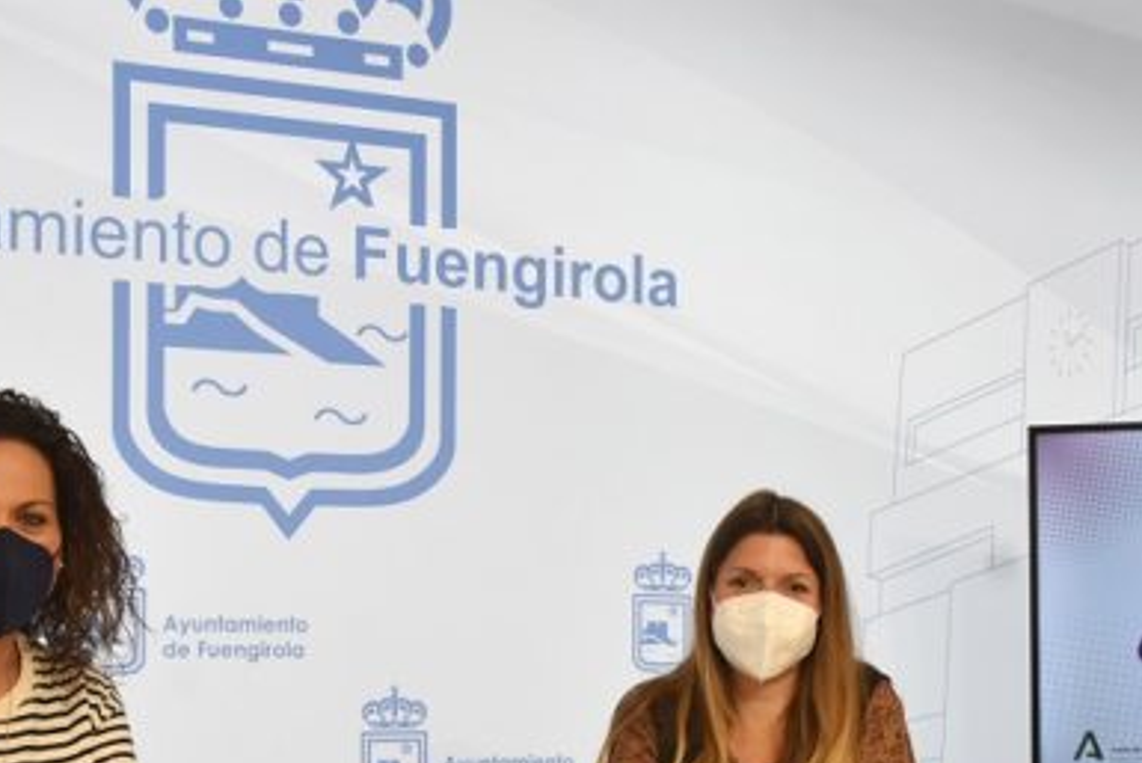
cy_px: 760
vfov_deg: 18.5
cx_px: 626
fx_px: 2285
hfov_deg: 28.0
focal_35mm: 72
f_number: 8
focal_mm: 24
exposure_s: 1/250
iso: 800
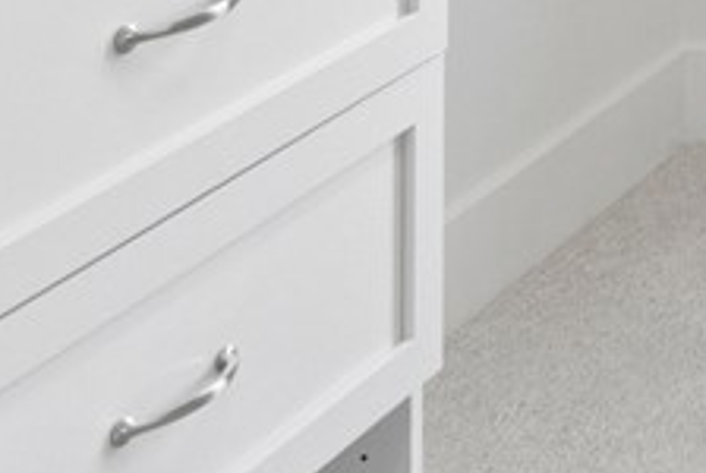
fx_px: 2376
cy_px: -793
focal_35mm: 121
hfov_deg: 12.9
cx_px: 1707
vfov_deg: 9.6
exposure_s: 1/160
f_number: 8
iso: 500
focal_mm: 16
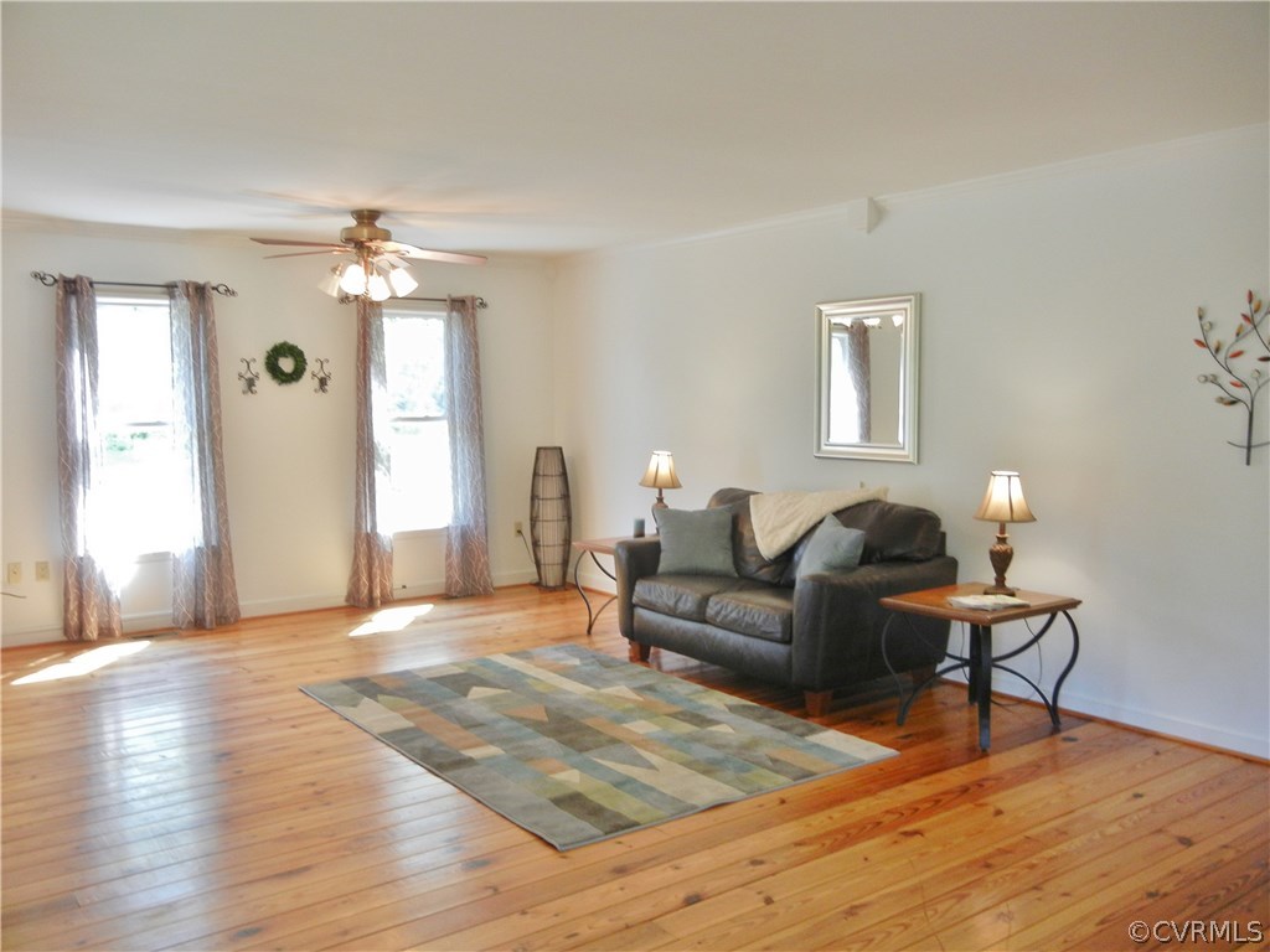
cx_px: 635
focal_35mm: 30
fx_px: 1101
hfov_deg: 60.0
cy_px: 476
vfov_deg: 46.8
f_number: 3.5
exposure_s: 1/30
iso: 213
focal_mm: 5.4
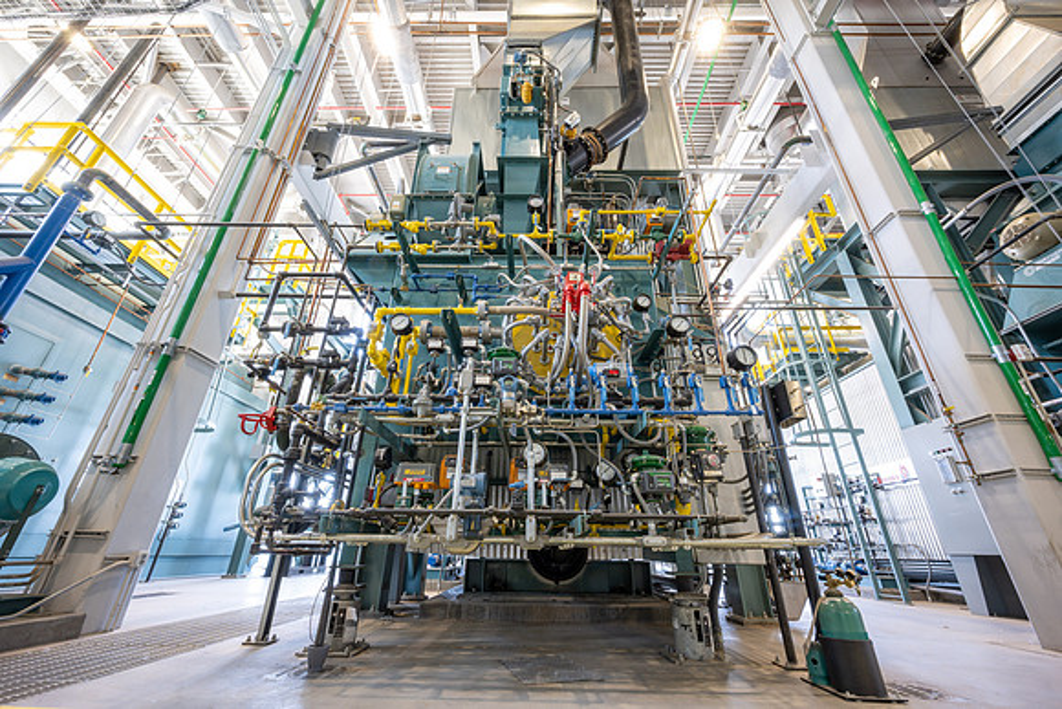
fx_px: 413
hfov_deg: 104.2
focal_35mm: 14
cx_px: 531
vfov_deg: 81.2
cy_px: 354
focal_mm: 14
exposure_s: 5
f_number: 16
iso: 100
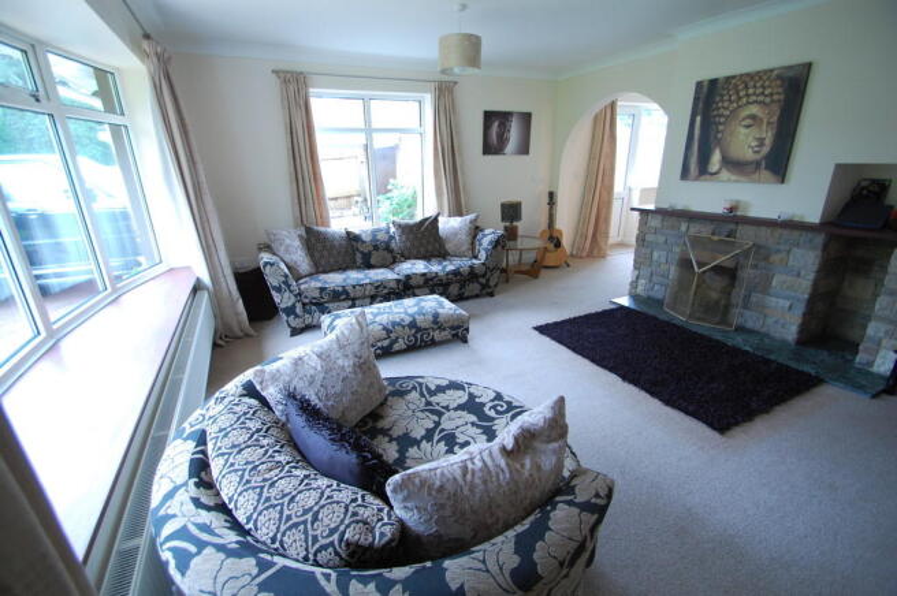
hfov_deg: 100.4
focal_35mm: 15
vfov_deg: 77.2
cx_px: 448
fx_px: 373
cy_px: 298
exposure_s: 1/13
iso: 800
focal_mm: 10
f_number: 3.5
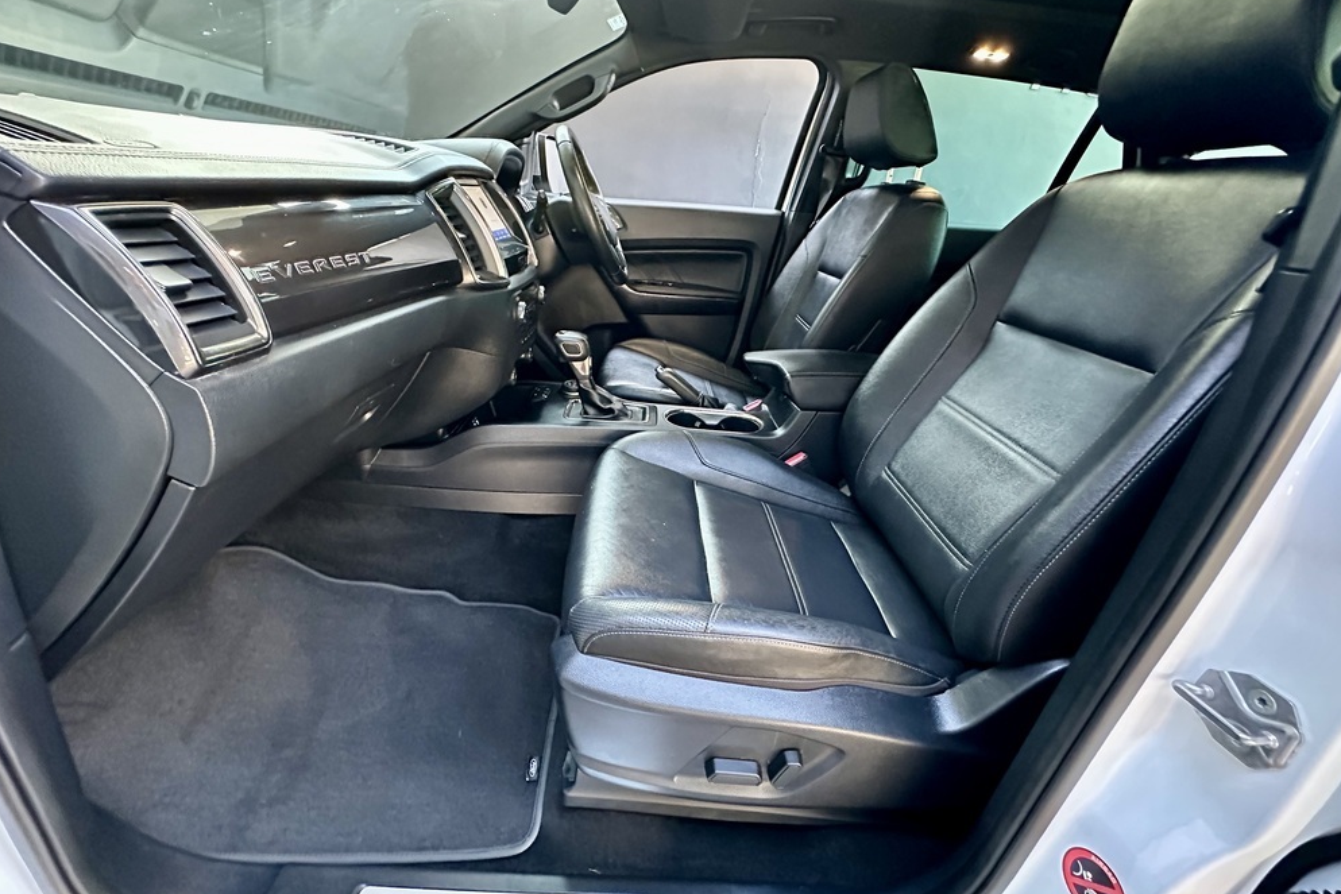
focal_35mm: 15
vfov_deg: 77.3
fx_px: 559
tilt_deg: -22.3
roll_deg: -5.8
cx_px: 662
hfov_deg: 100.4
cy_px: 422
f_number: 2.2
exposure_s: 1/54
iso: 1250
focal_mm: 2.22
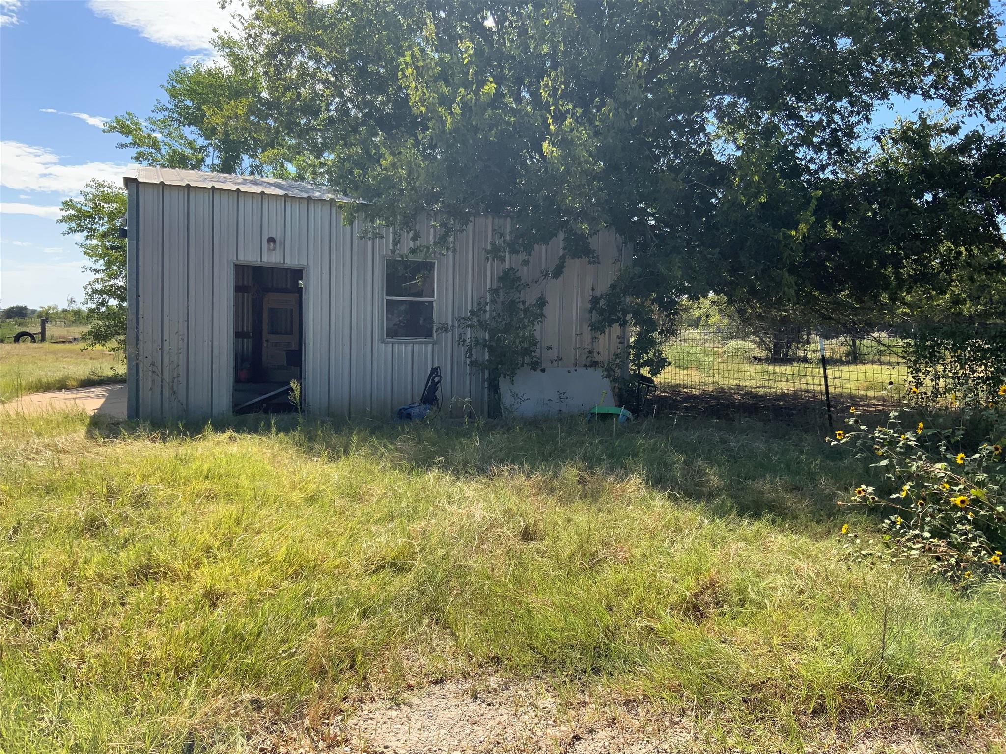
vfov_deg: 48.2
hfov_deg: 61.7
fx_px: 843
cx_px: 503
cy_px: 377
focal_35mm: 29
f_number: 1.8
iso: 16
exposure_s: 1/898
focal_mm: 3
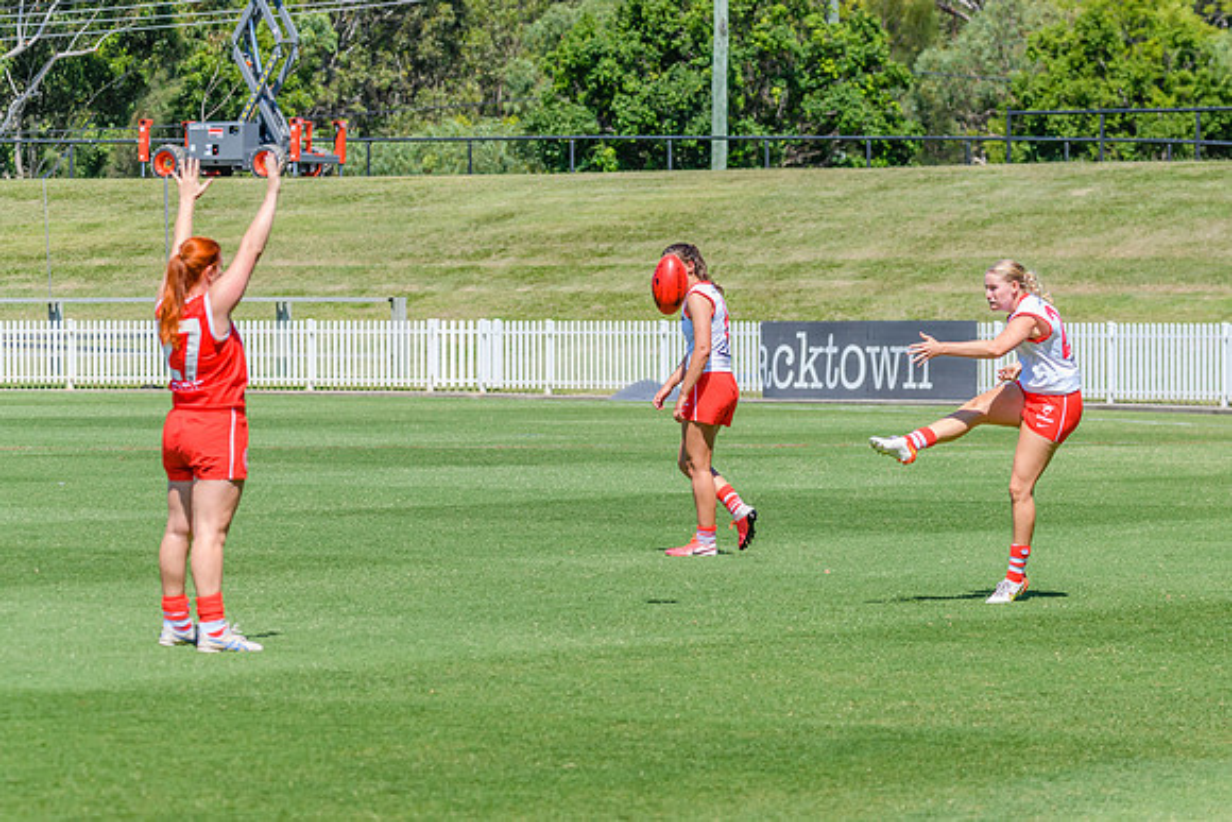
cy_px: 432
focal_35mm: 211
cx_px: 865
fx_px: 7214
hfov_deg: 9.8
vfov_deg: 6.5
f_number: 8
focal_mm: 150
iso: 800
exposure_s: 1/2000
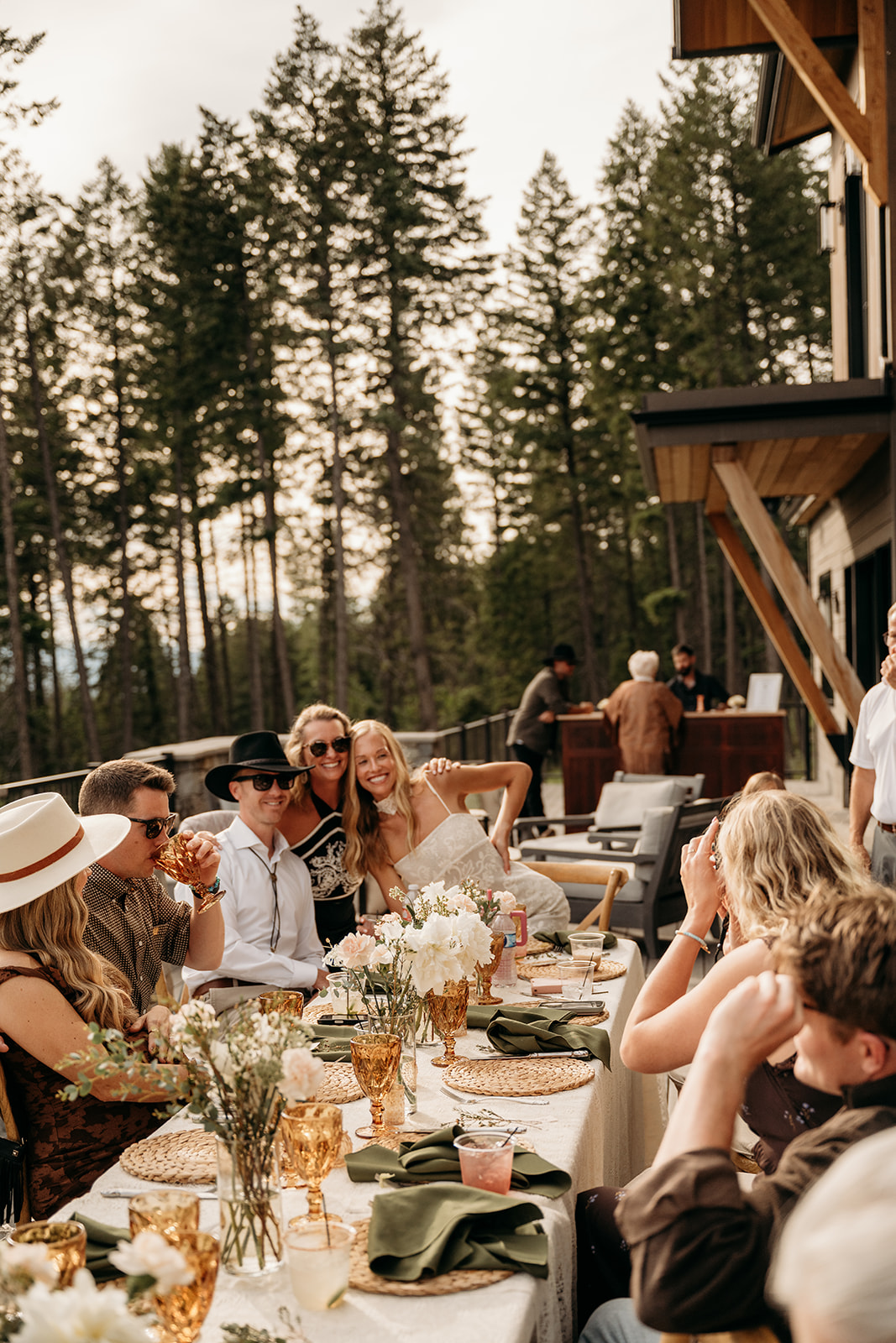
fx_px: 1642
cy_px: 672
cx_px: 448
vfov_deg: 44.5
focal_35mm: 44
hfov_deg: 30.5
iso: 200
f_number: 2.8
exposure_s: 1/2000
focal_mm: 44
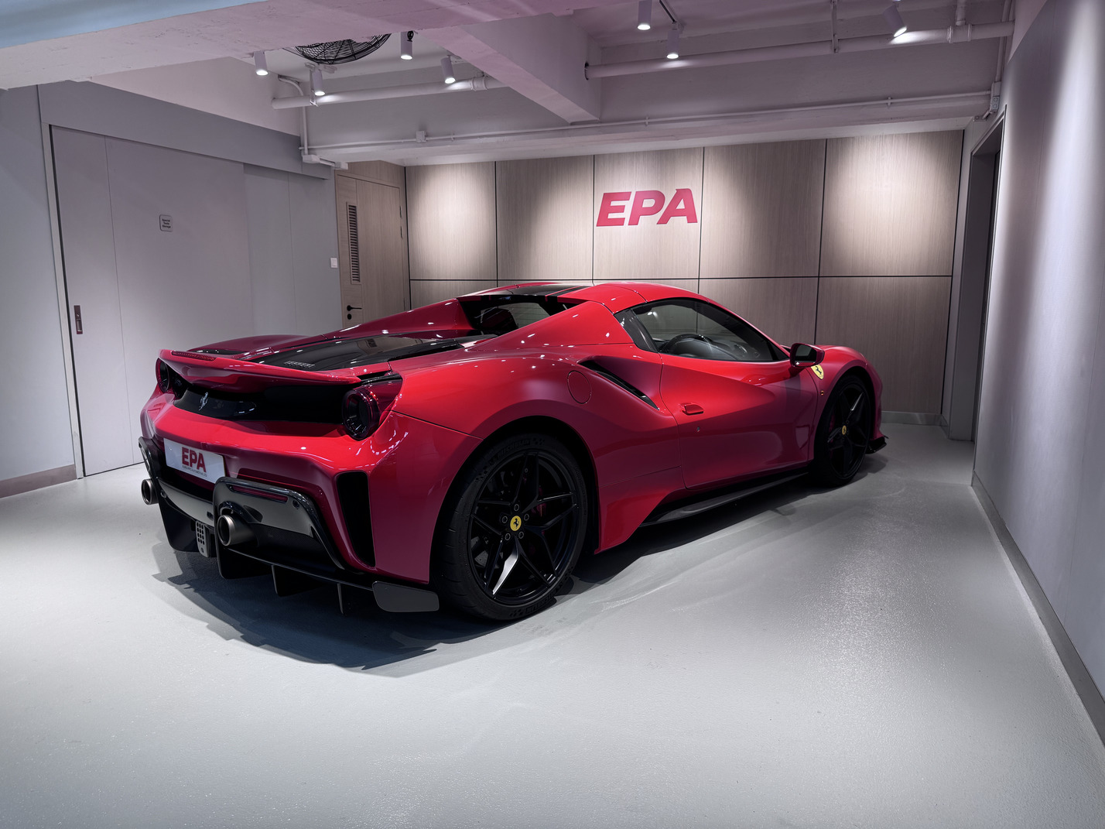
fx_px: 766
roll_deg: -0.2
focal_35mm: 24
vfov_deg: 56.8
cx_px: 552
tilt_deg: -9.5
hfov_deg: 71.6
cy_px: 414
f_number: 1.78
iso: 50
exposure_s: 1/100
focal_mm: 6.76
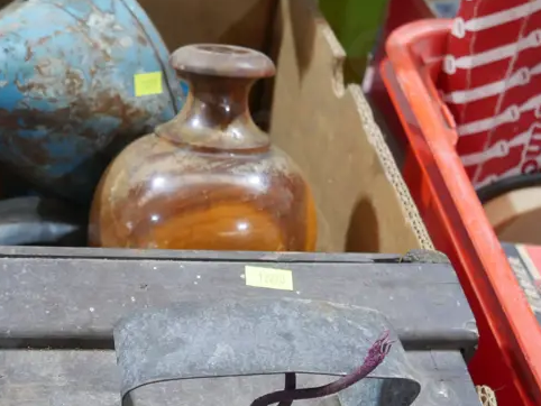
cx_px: 43
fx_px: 1063
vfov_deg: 21.5
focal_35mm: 68
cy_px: 303
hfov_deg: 27.4
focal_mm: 16
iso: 1250
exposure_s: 1/60
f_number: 4
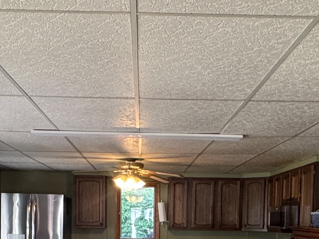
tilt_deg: -5.3
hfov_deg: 32.7
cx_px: 146
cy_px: 264
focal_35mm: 59
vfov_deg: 23.3
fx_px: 544
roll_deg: -0.9
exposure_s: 1/120
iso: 320
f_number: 2.2
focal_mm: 2.22
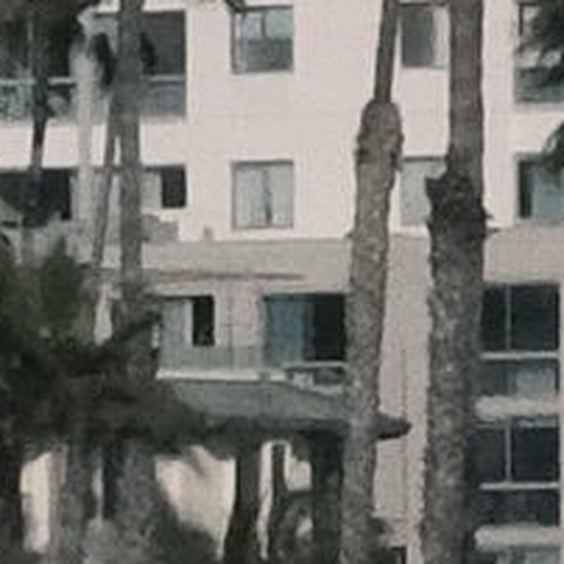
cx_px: 595
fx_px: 4885
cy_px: 751
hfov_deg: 6.6
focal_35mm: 265
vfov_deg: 6.5
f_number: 13
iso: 1600
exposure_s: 1/3500
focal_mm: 23
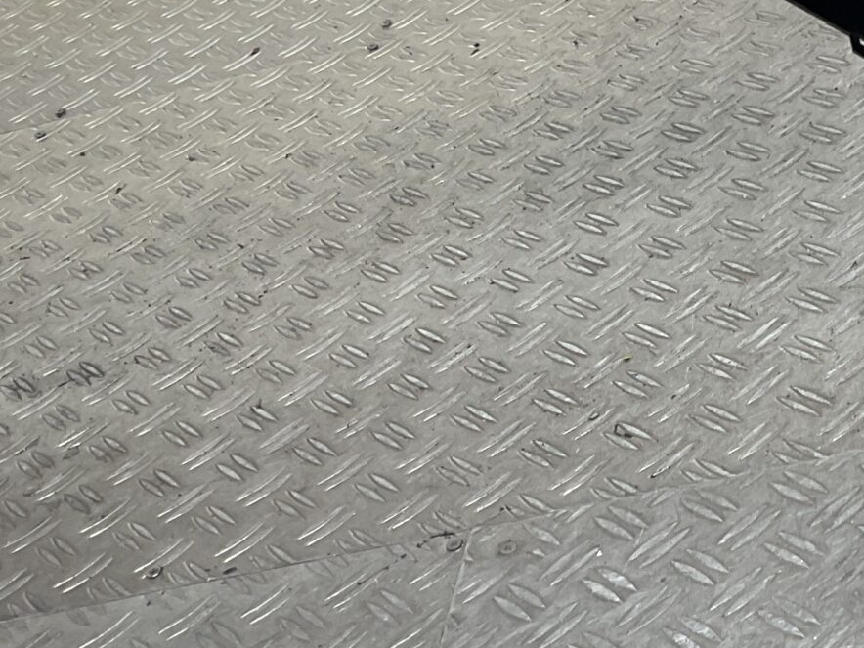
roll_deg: +21.5
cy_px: 474
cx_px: 766
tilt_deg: -37.3
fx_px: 2097
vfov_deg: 17.5
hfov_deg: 22.7
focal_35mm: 84
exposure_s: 1/120
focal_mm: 3
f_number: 1.8
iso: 20
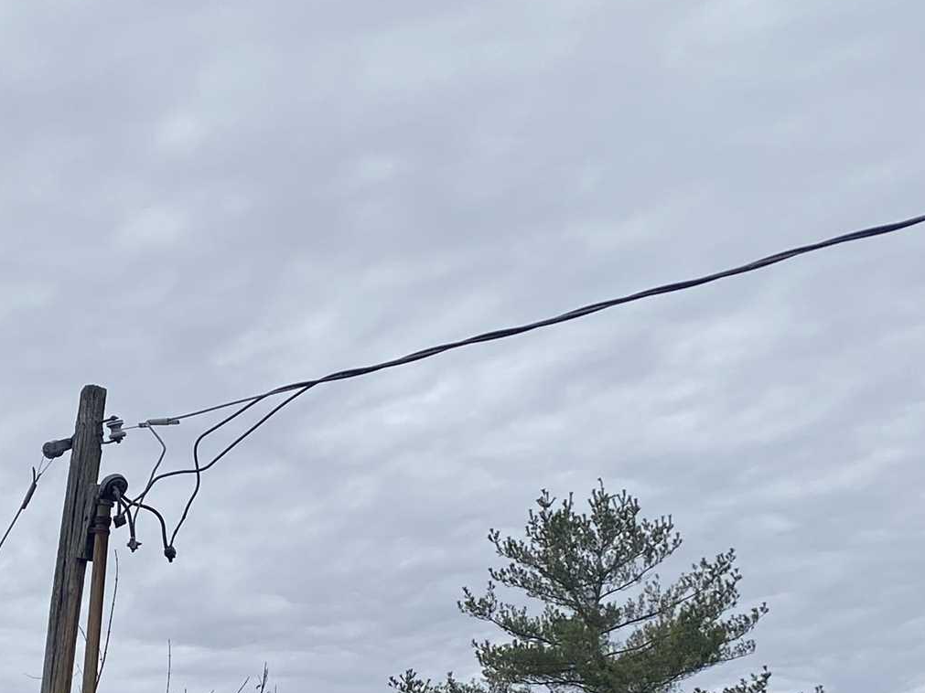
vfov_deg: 18.2
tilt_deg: +12.7
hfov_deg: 24.5
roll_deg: -0.5
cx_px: 246
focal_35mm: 79
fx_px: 2111
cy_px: 675
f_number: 1.8
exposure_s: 1/1206
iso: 32
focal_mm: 4.25
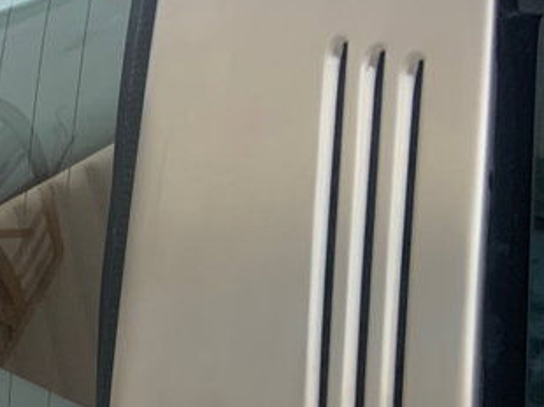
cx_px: -111
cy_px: 481
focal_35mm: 86
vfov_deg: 16.5
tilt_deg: -32.2
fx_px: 1350
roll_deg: +0.8
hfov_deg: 21.2
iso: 125
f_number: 1.8
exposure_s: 1/60
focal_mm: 4.25
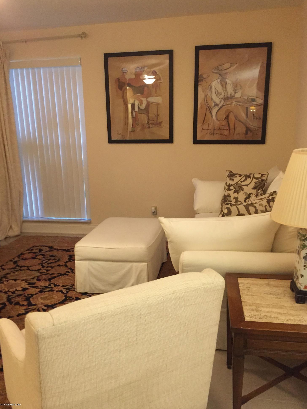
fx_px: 355
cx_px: 155
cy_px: 206
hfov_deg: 46.8
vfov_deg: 60.0
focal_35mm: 30
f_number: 2.2
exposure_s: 1/24
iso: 250
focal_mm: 4.15
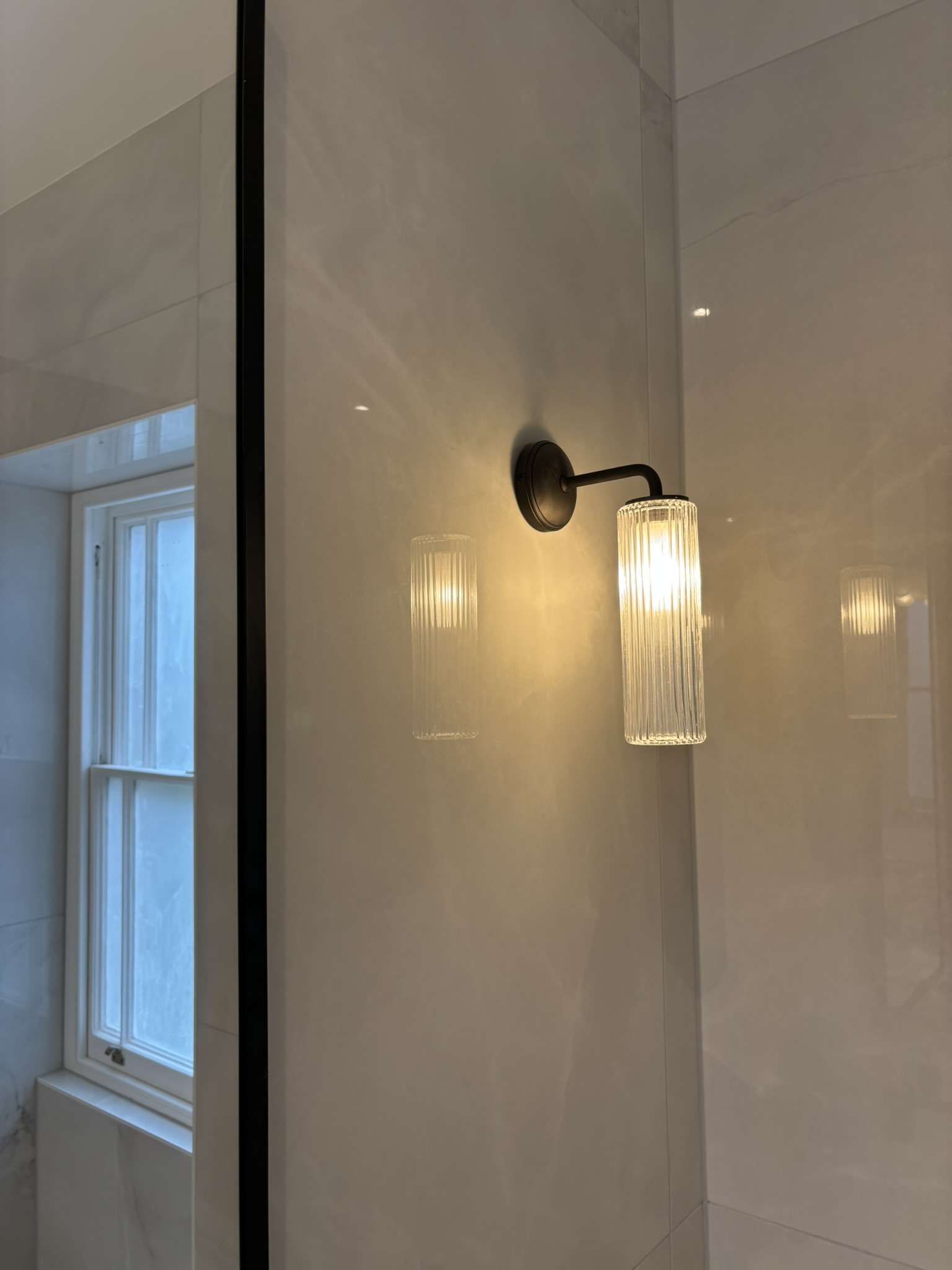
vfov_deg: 67.3
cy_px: 635
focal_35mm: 26
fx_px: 953
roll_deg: +1.7
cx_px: 476
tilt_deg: +0.8
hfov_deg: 53.1
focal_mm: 5.96
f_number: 1.6
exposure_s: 1/100
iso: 64
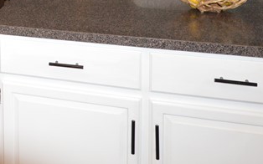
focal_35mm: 69
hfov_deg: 26.1
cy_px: -66
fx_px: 493
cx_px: -67
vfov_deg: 17.4
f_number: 3.8
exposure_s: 1/60
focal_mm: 13
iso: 720
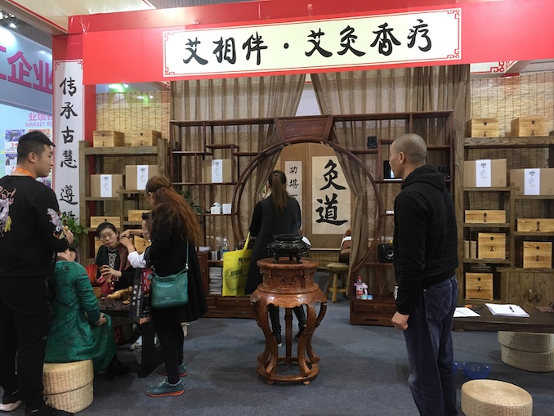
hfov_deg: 61.6
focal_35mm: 29
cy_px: 208
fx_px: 464
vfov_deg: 48.3
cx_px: 277
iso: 64
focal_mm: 4.15
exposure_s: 1/17
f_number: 2.2
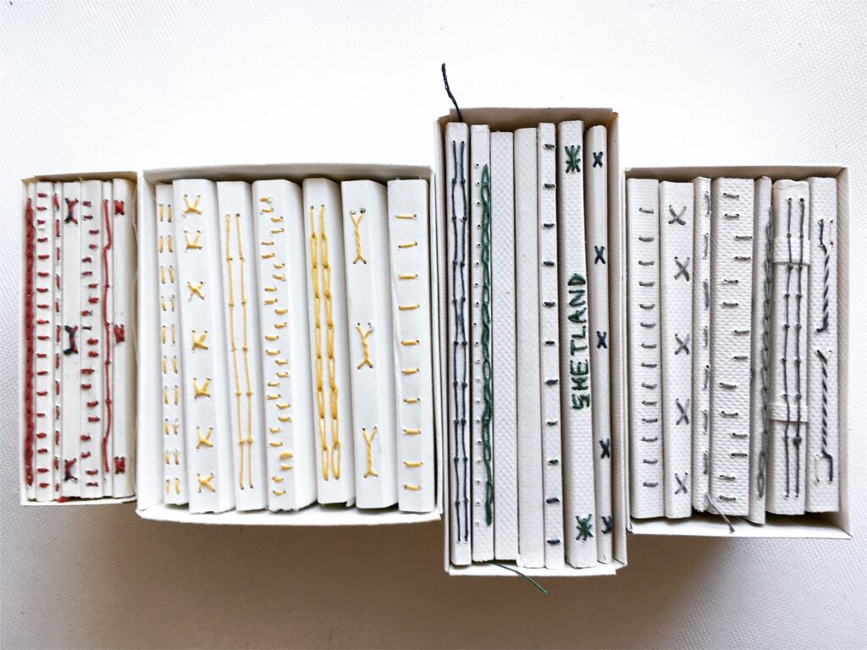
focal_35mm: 29
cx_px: 434
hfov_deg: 61.7
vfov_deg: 48.2
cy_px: 325
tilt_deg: -87.0
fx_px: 726
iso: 25
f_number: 2.2
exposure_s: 1/50
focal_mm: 4.15
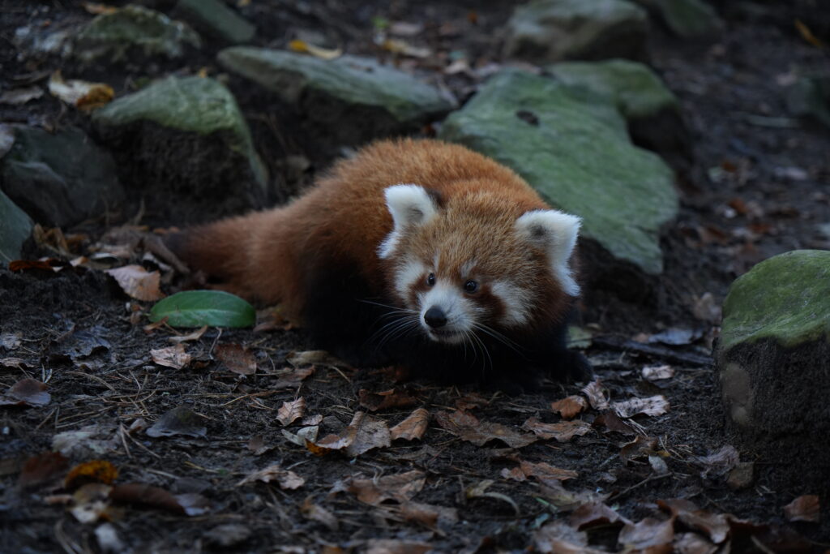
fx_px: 1406
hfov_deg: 32.9
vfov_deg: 22.3
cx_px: 415
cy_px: 277
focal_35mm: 61
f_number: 4
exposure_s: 1/160
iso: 1250
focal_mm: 61
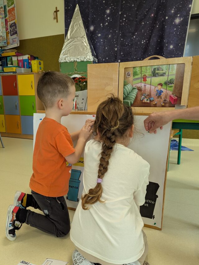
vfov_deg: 61.2
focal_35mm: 29
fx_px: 222
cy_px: 155
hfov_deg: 48.1
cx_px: 80
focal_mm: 6.81
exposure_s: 1/171
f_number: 1.85
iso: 144
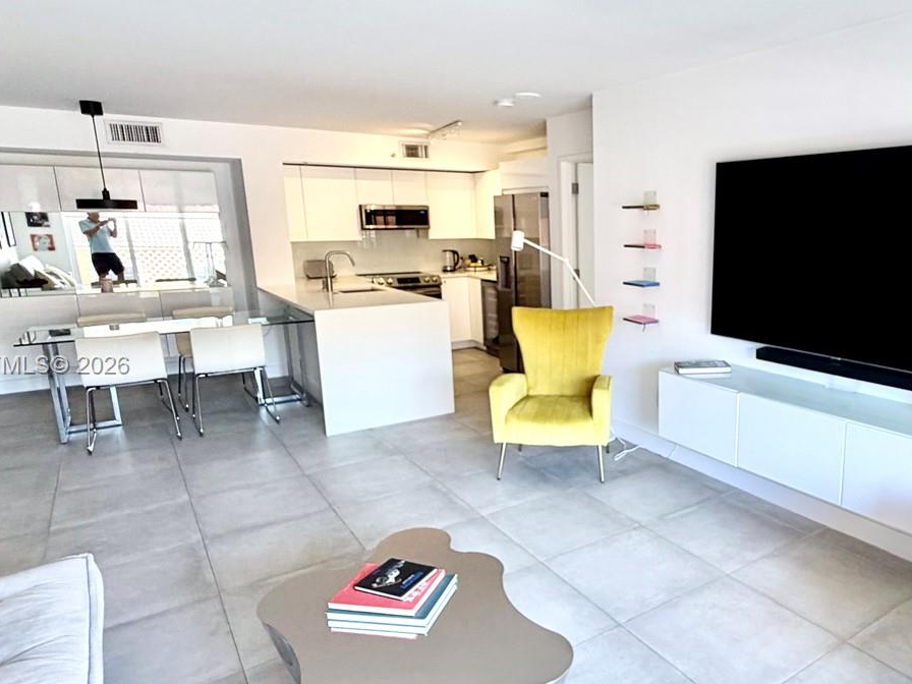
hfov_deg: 67.0
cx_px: 626
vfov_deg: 54.8
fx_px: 659
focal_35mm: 25
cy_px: 366
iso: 125
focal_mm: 2.22
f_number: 2.2
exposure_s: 1/120
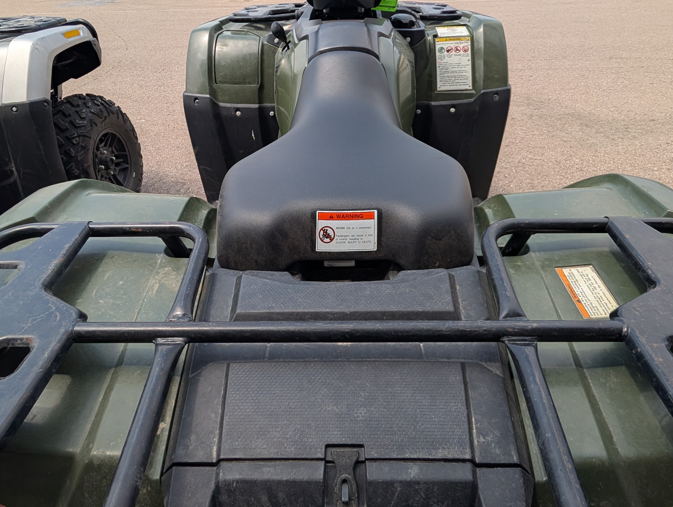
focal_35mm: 19
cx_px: 340
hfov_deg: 84.6
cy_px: 210
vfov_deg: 68.3
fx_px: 370
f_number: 1.7
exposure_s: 1/1949
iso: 55
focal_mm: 2.02
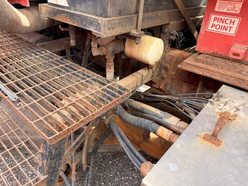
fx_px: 172
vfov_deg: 56.8
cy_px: 93
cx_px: 124
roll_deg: -7.5
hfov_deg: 71.6
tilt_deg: -29.1
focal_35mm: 24
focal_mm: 6.76
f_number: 1.78
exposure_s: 1/153
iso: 64
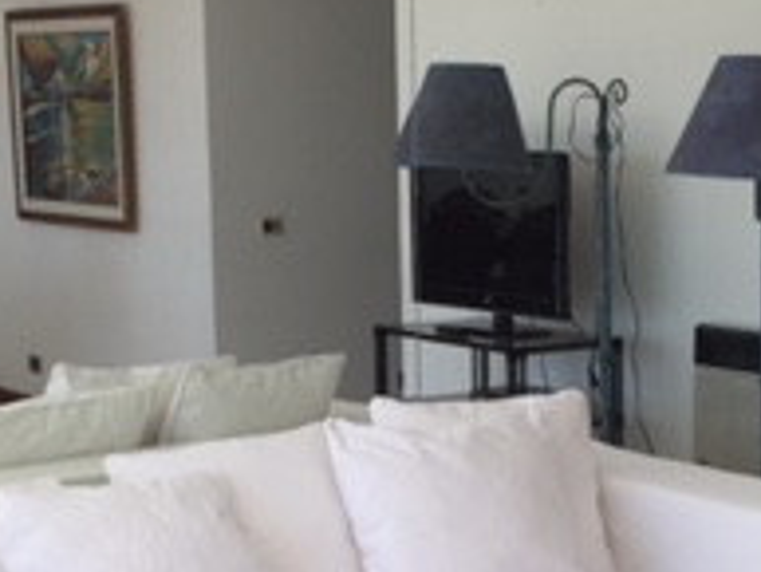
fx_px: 2112
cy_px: 485
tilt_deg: -10.0
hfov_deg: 20.4
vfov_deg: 15.3
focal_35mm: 96
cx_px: 426
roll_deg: +0.3
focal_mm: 4.15
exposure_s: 1/455
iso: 32
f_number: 2.2
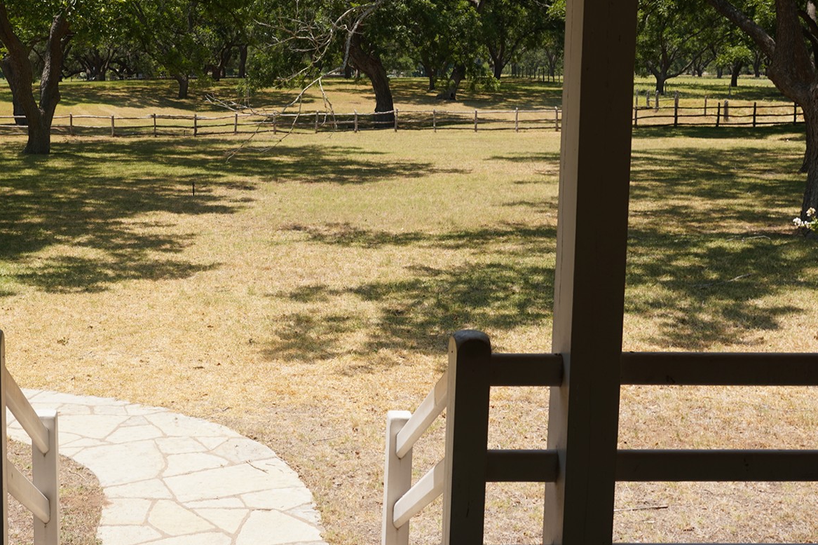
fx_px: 1091
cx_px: 293
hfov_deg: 40.7
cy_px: 194
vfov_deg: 27.9
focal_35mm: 48
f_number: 11
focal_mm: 28
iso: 100
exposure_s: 1/100
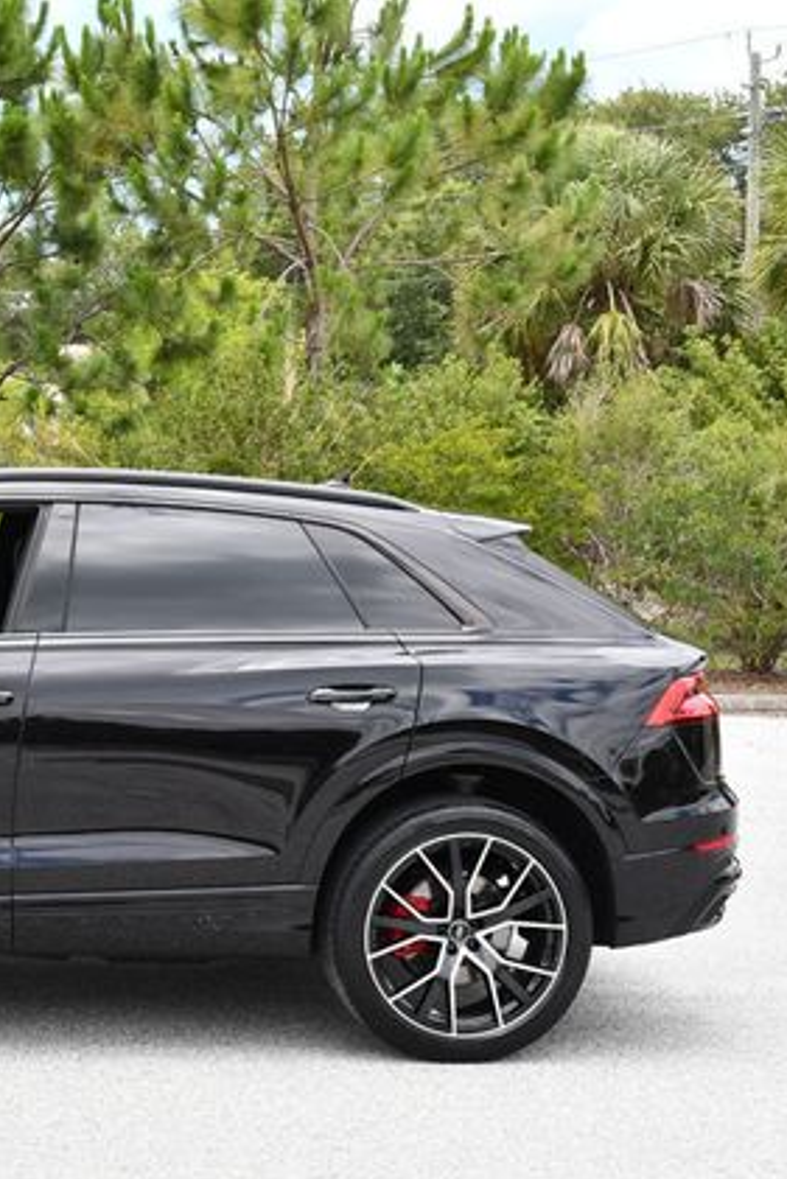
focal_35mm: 73
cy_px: 597
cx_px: -53
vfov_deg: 27.7
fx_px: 2392
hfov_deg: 18.1
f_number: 7.1
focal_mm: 24
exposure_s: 1/250
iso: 200
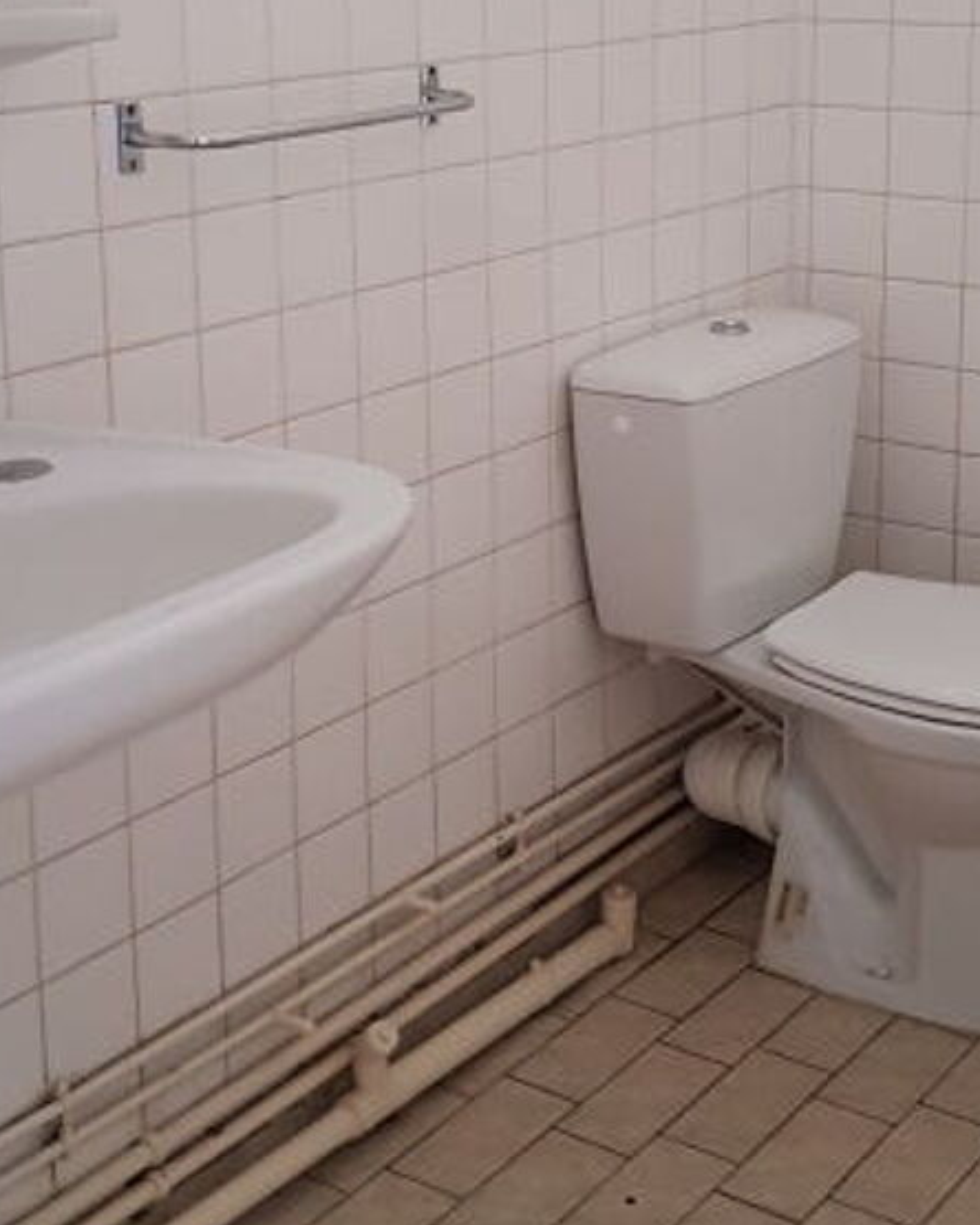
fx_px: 2212
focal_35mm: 61
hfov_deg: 24.8
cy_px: 332
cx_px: 695
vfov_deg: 30.5
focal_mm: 4.2
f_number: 1.7
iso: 160
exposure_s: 1/33
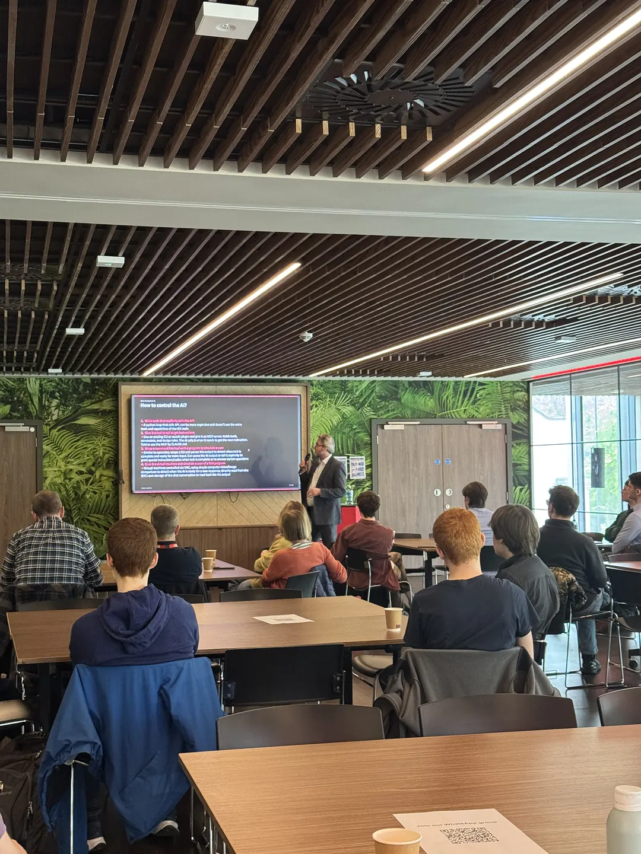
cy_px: 427
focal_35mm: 48
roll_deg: +0.7
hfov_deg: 30.3
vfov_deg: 39.7
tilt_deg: +2.5
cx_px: 320
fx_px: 1185
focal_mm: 6.76
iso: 500
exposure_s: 1/40
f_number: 1.78
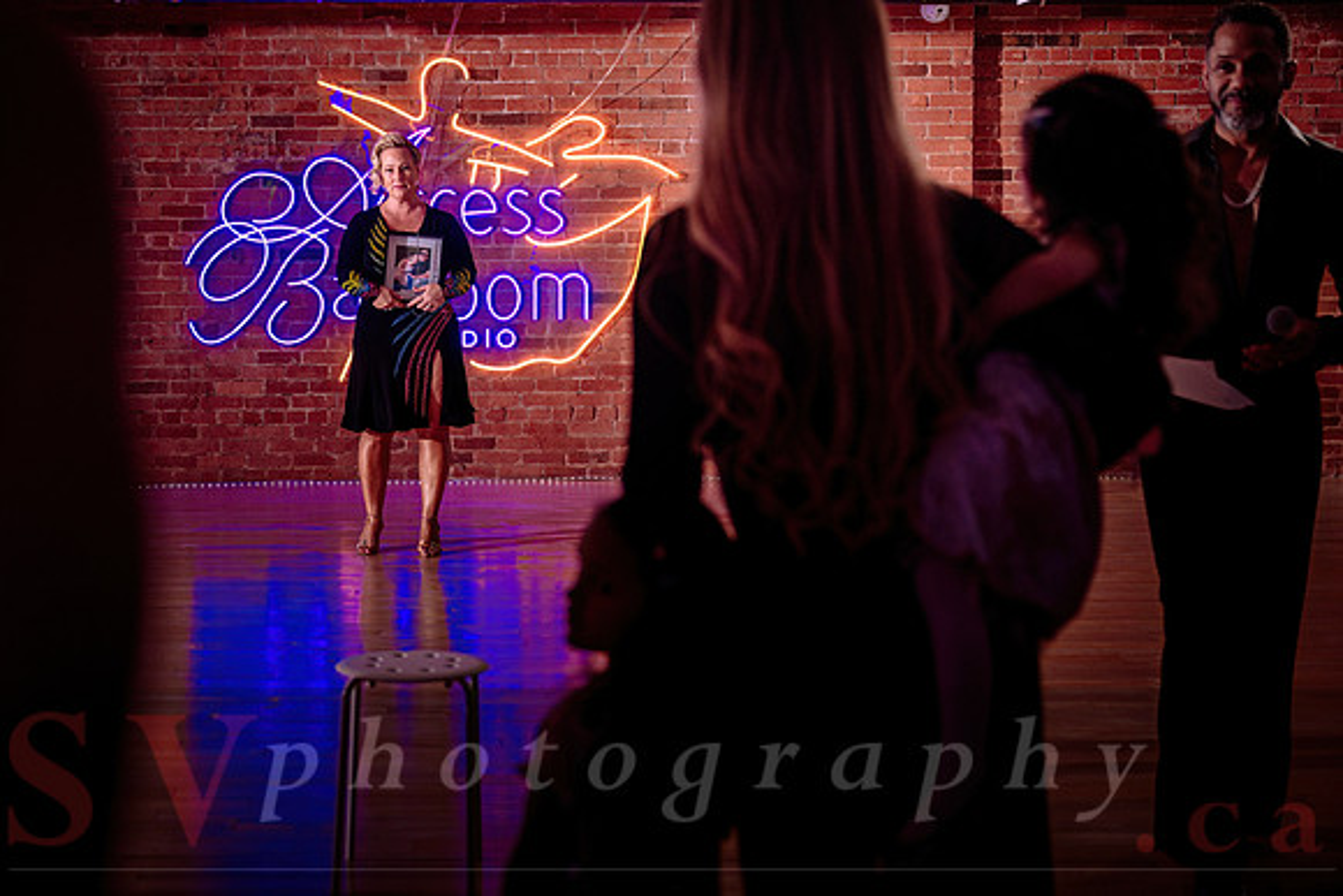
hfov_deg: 31.9
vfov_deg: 21.7
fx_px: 2340
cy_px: 357
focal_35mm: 63
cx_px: 510
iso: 1250
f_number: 2.8
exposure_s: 1/250
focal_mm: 50
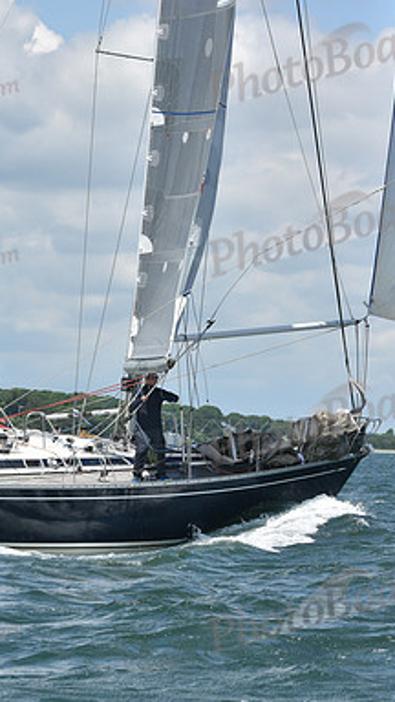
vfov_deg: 13.9
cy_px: 350
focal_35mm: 155
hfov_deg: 7.8
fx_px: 2886
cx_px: 115
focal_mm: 98
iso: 250
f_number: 7.1
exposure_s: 1/1250
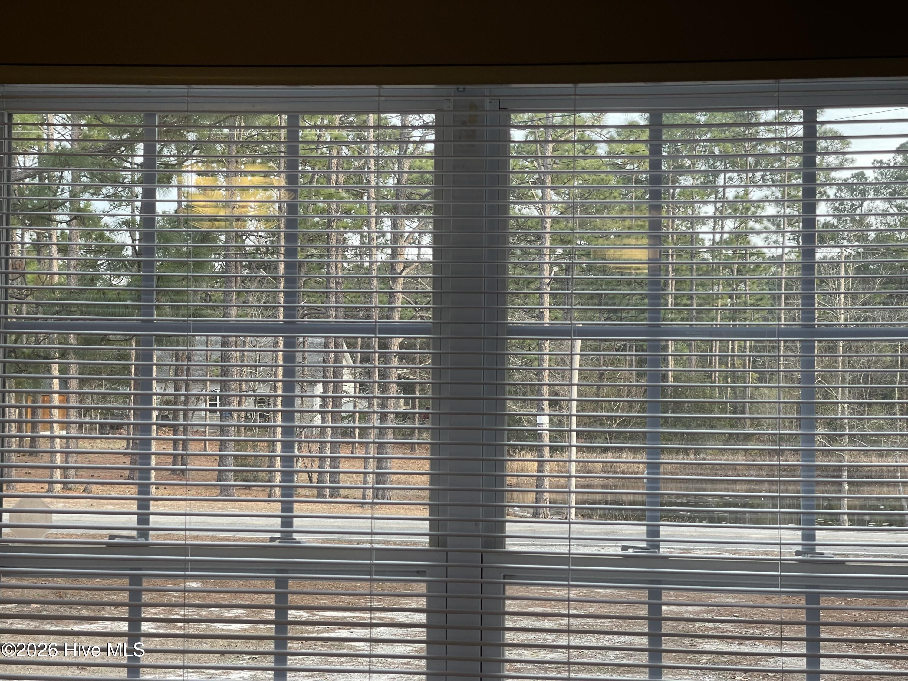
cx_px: 454
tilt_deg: +1.0
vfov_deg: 22.9
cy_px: 340
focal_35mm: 64
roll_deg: -0.9
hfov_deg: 30.3
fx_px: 1679
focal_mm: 7.5
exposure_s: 1/120
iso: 40
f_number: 2.2
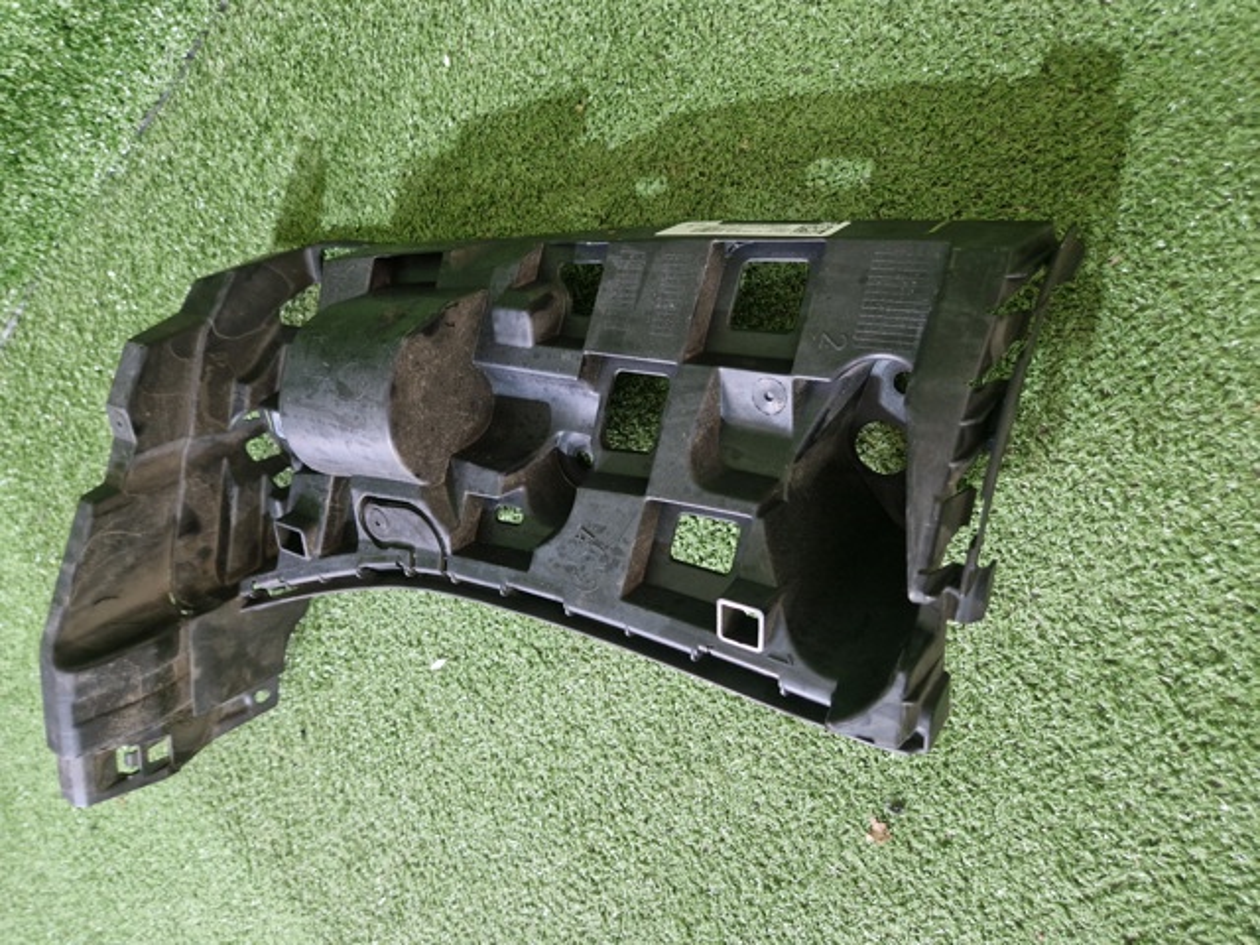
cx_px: 630
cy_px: 472
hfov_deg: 73.9
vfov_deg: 58.9
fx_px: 837
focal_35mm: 23
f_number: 1.8
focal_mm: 5.4
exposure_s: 1/50
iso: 800
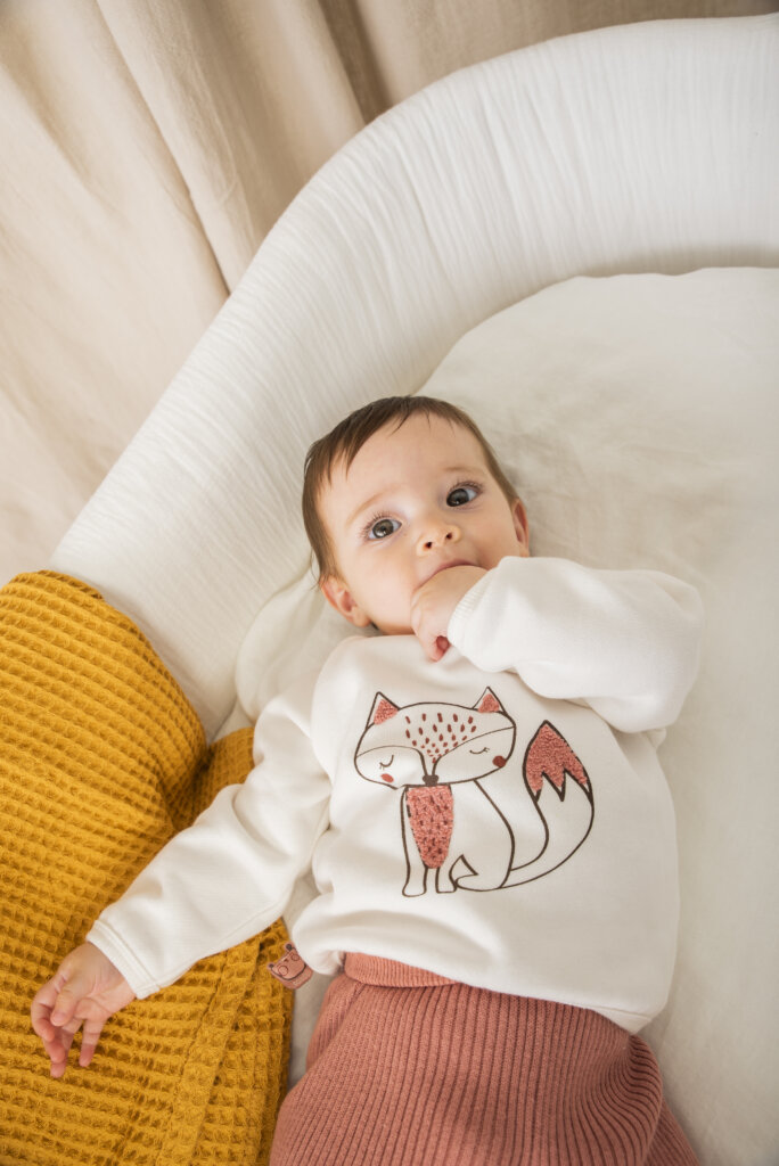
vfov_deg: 58.7
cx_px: 390
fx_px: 1037
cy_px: 583
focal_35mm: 32
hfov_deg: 41.2
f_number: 6.3
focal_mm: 32
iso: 100
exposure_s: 1/200
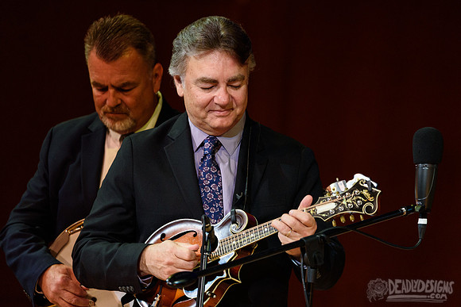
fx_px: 6198
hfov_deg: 4.3
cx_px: 248
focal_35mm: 484
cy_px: 147
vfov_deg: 2.8
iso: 2500
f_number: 6
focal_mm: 450
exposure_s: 1/320
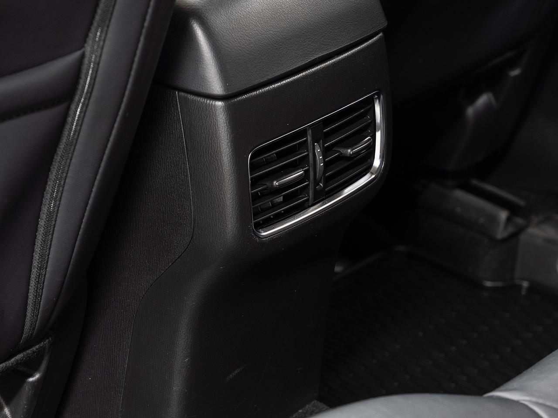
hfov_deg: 15.0
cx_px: 290
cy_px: 203
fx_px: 2123
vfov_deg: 11.3
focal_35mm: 132
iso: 100
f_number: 5.6
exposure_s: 1
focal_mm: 70
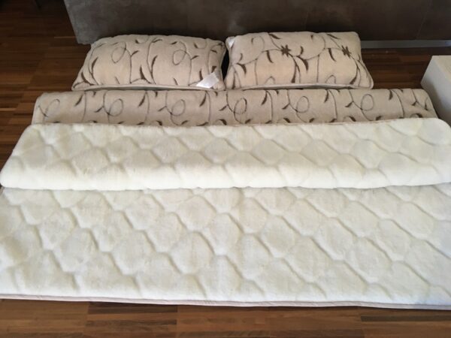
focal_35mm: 29
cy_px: 169
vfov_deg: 48.2
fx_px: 378
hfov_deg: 61.7
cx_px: 226
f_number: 2.2
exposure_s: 1/33
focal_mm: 4.15
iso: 80
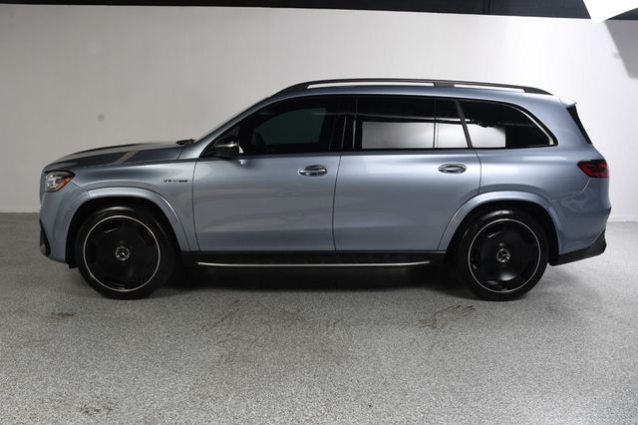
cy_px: 212
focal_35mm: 30
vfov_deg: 43.6
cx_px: 319
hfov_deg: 62.0
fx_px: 531
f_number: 11
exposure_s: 1/160
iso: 100
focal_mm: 20
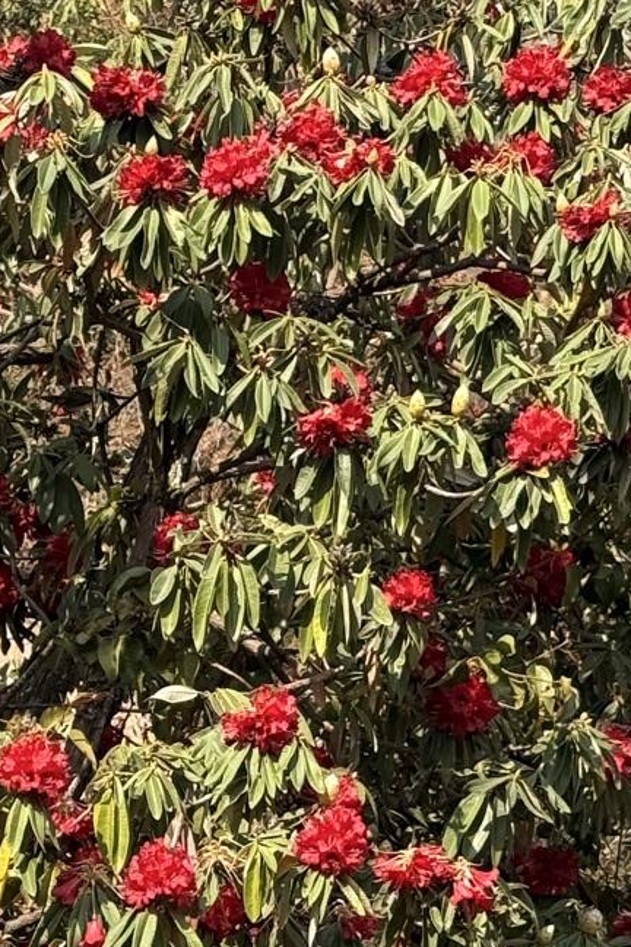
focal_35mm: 148
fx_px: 3891
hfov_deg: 9.3
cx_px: 194
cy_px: 770
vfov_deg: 13.8
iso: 80
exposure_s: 1/2208
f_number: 1.78
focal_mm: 6.76
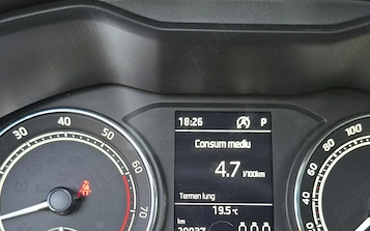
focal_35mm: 41
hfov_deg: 48.2
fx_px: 413
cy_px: 183
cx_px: 179
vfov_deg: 30.5
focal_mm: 6.3
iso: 160
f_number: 1.7
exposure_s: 1/50
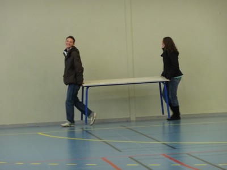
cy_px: 85
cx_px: 114
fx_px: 1390
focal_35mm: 212
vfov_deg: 7.0
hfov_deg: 9.3
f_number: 4.8
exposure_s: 1/50
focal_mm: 36.4
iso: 400
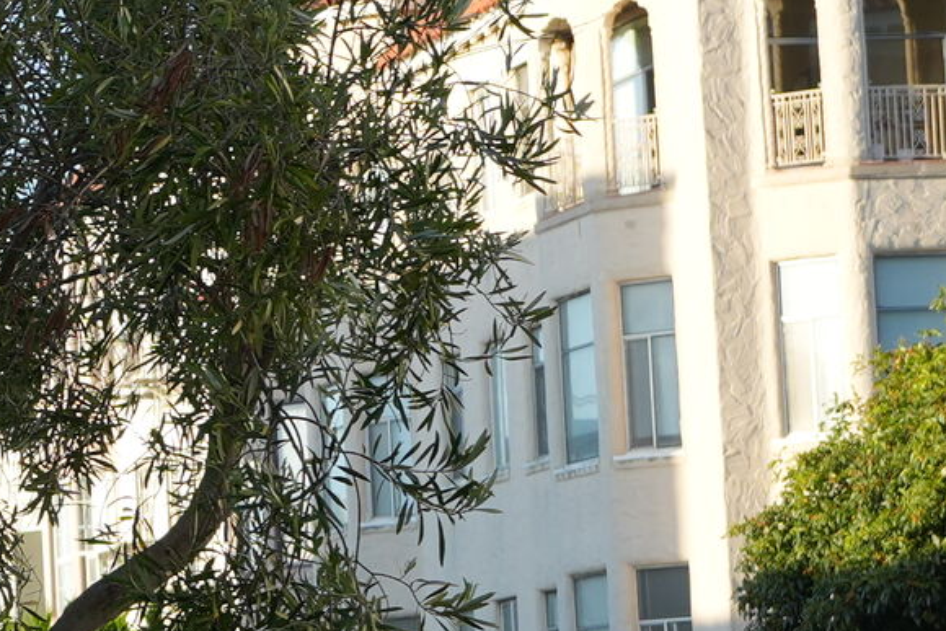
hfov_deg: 8.8
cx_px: -1148
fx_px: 5677
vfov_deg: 6.4
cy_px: 365
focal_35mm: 216
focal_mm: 29
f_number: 3.2
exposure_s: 1/400
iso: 100
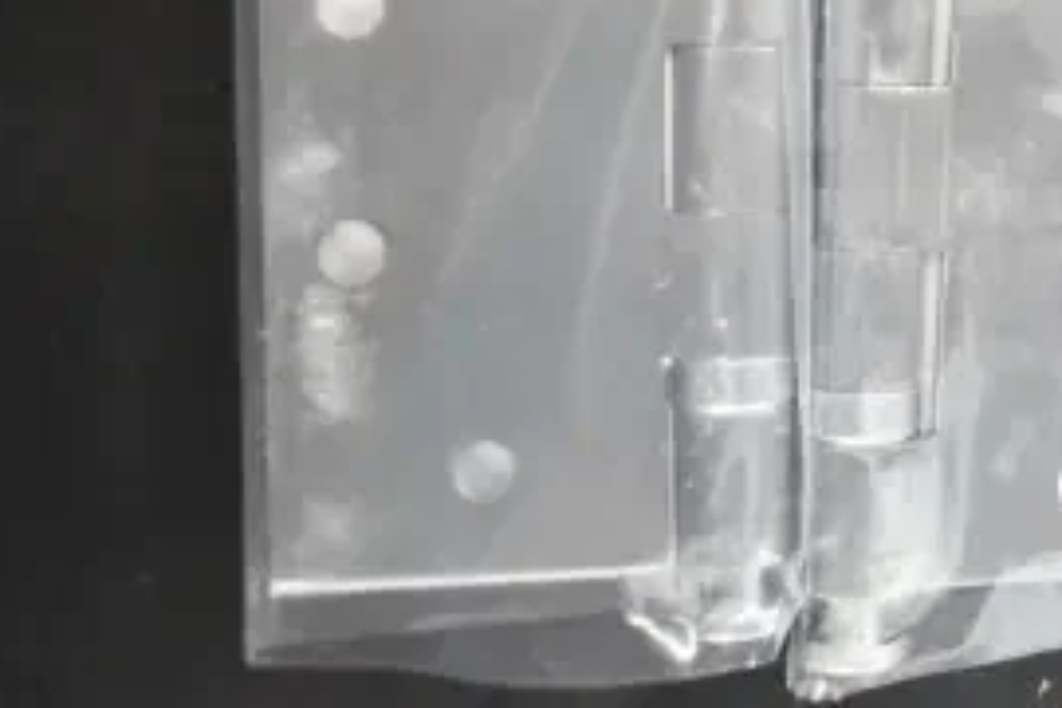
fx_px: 1799
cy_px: 61
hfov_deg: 30.1
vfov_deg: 21.7
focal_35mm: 61
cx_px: 1109
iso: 1250
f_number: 3.5
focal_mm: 18
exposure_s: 1/30
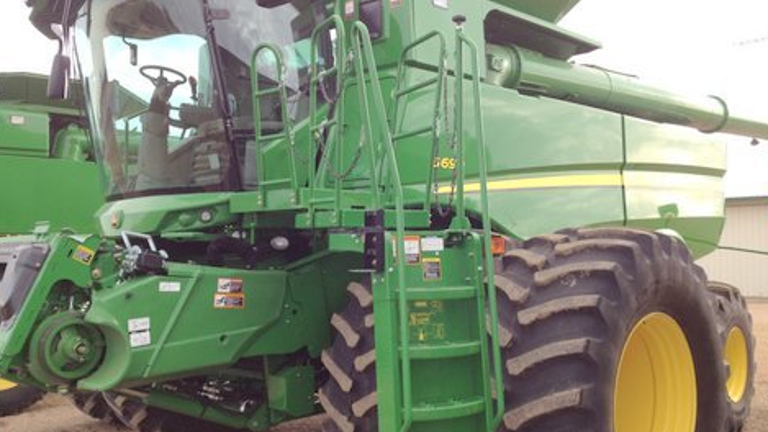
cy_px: 188
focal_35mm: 39
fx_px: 794
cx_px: 386
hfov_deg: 51.6
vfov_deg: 30.4
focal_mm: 4.28
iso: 64
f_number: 2.4
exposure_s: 1/330
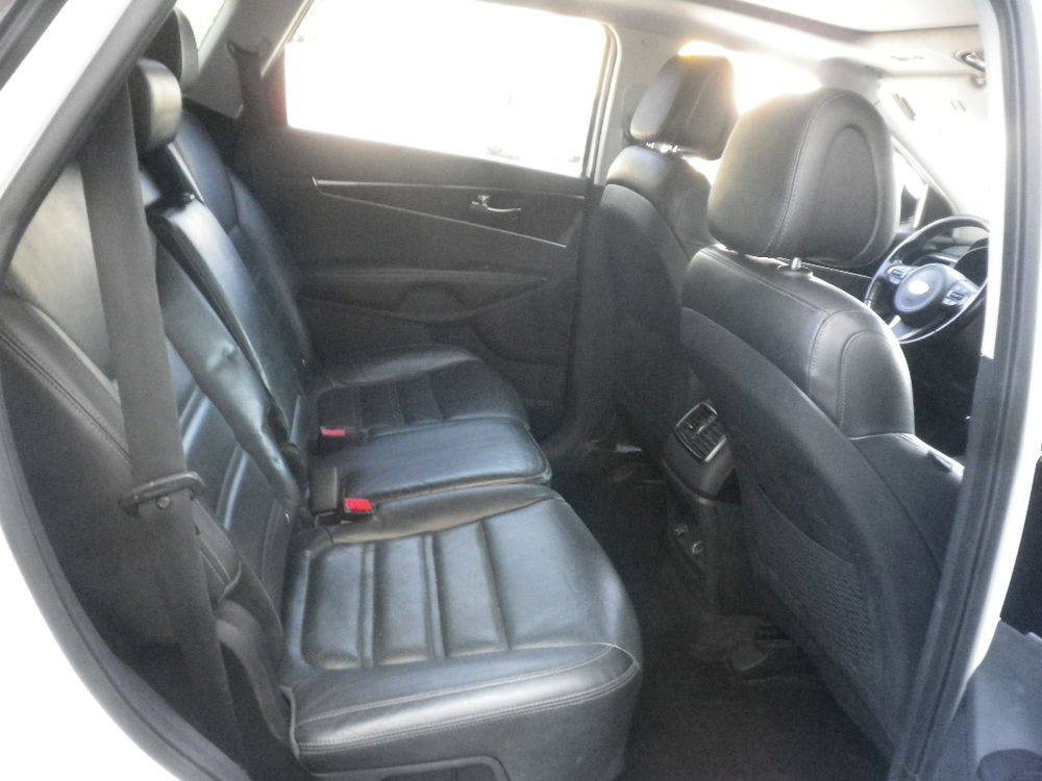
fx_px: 843
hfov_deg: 63.4
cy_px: 390
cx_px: 521
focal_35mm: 28
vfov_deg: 49.7
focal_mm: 5.05
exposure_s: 1/50
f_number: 3.5
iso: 800
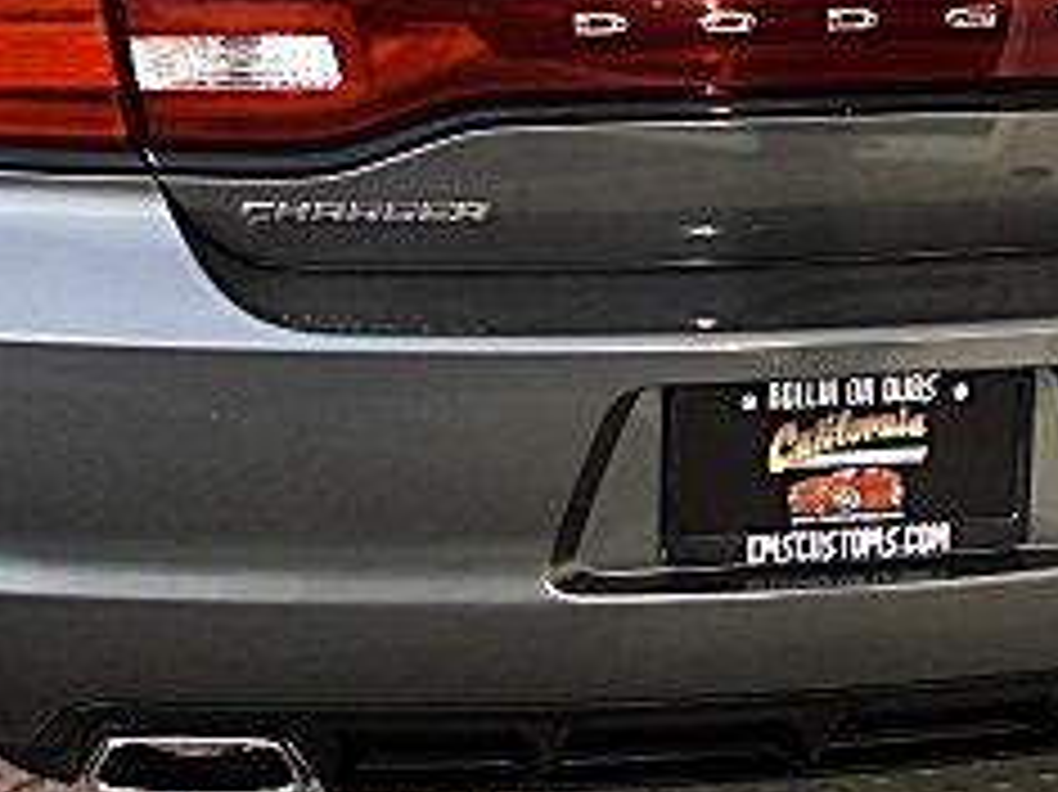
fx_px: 2994
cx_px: 500
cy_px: 27
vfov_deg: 14.9
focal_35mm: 98
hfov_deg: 20.0
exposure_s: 1/250
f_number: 2.8
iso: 50
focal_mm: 6.3
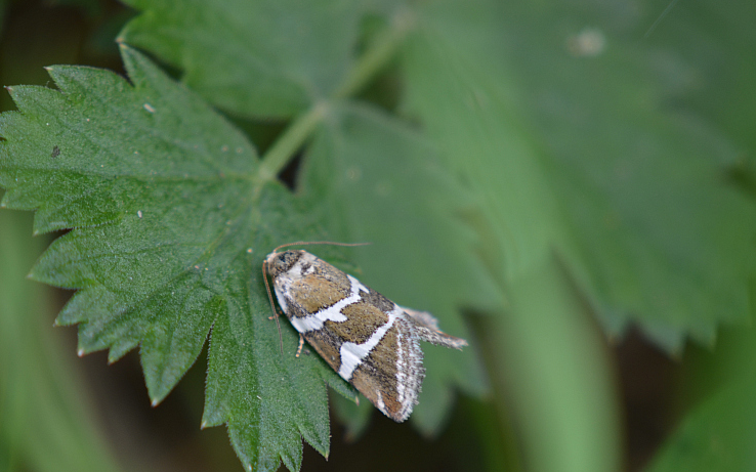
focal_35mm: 372
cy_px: 292
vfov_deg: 3.5
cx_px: 298
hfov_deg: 5.6
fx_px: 7663
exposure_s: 1/125
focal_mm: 200
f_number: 8
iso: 180
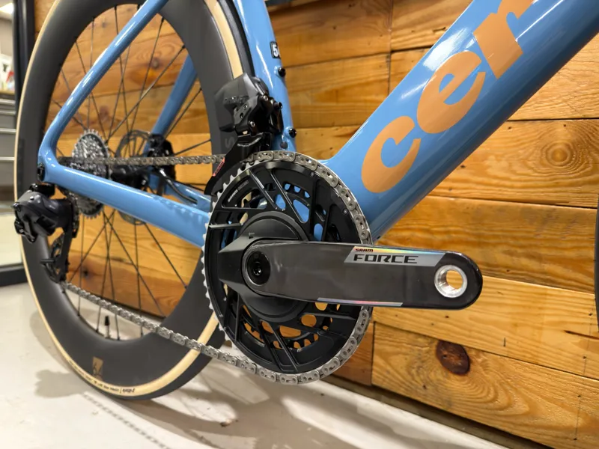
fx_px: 415
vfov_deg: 56.8
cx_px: 300
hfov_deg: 71.6
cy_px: 224
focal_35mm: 24
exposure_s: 1/50
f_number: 1.78
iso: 160
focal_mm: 6.76
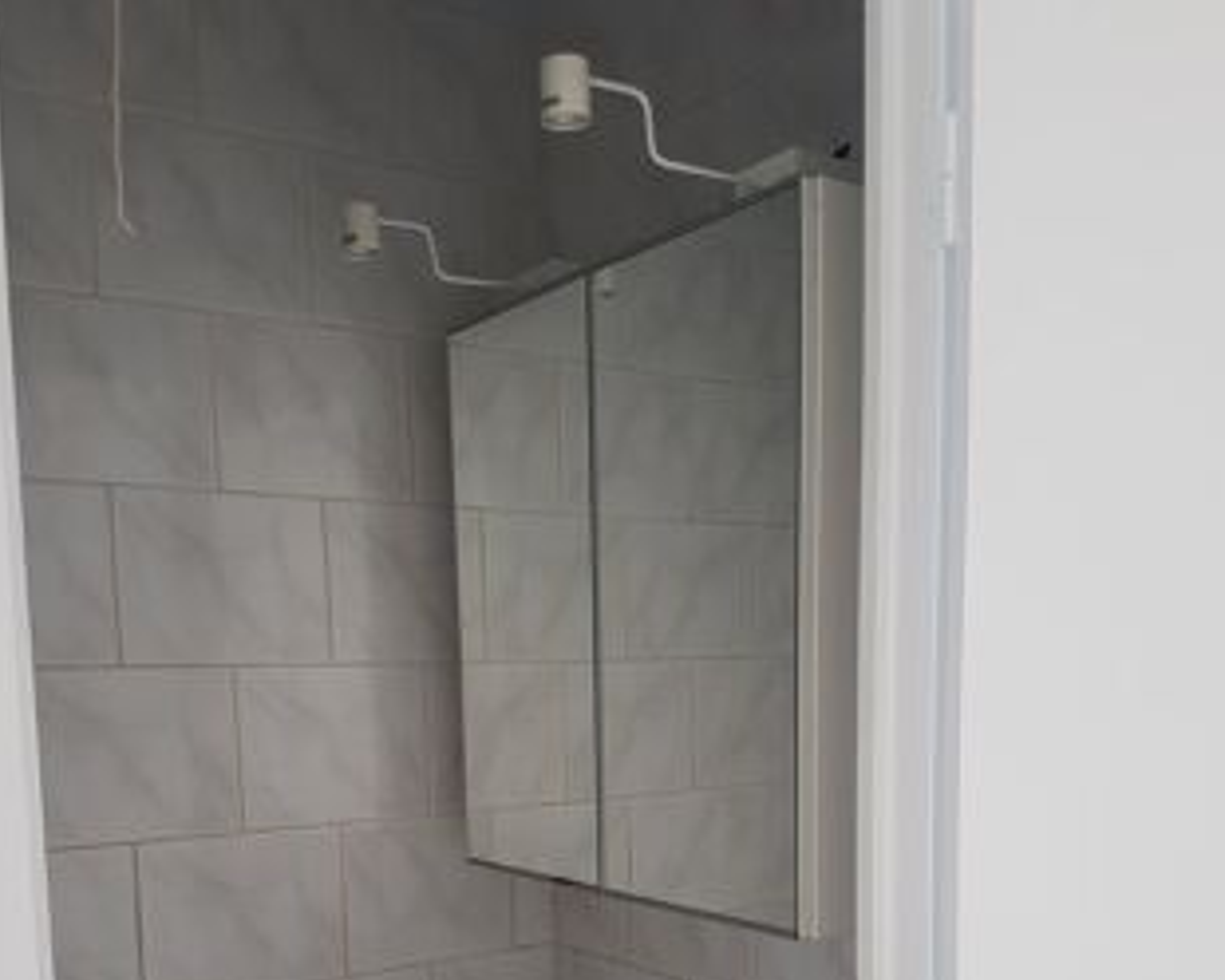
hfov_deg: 51.5
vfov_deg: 39.8
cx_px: 605
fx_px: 1269
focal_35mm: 35
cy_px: 840
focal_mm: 4.2
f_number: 1.7
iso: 80
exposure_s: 1/60
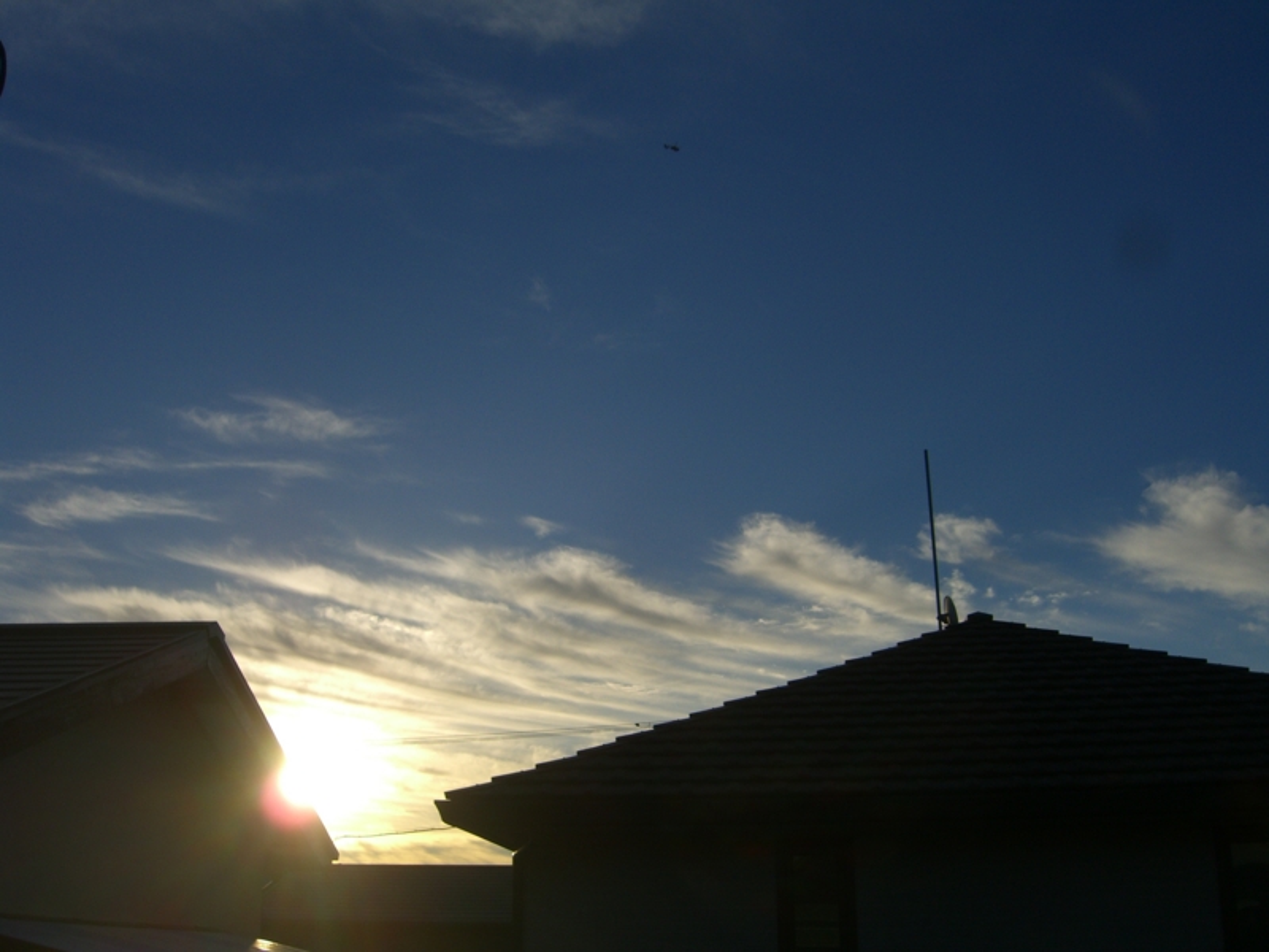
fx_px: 1393
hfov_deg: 49.0
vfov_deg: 37.7
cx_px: 634
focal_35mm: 38
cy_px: 476
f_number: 8
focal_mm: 7.9
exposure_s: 1/500
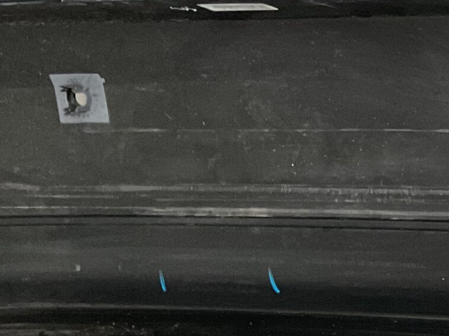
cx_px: 749
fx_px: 1271
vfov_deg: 15.1
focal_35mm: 98
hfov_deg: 17.2
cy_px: 217
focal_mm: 3
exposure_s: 1/50
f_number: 1.8
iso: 250
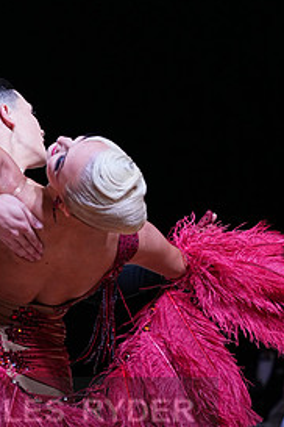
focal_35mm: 191
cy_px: 430
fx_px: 2260
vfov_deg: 10.7
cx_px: 4
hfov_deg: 7.2
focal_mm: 90
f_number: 4
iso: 1250
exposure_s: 1/500
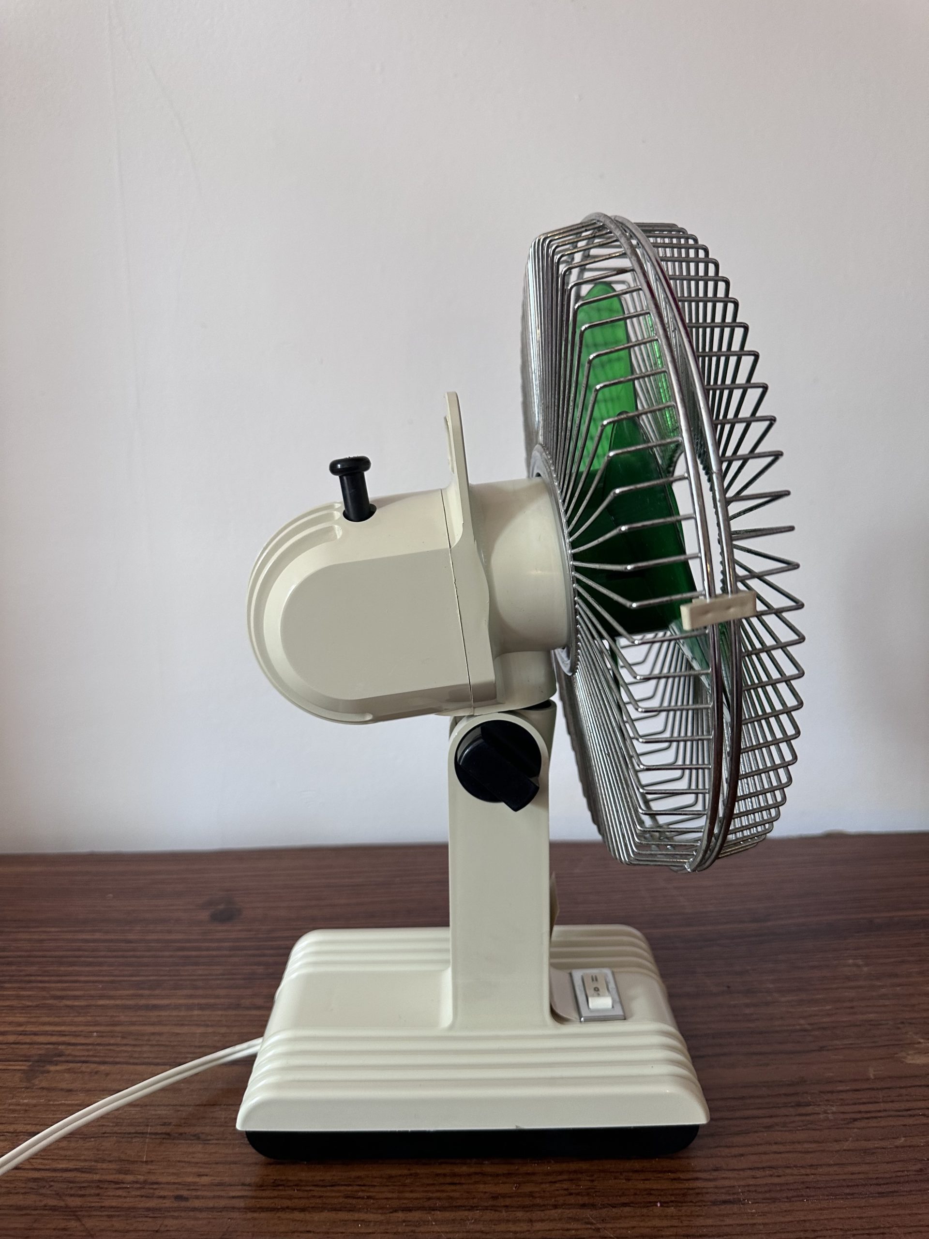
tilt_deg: -9.9
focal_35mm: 24
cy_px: 620
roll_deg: +1.0
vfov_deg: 71.6
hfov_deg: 56.8
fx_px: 859
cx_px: 464
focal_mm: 6.86
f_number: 1.78
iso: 160
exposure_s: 1/121
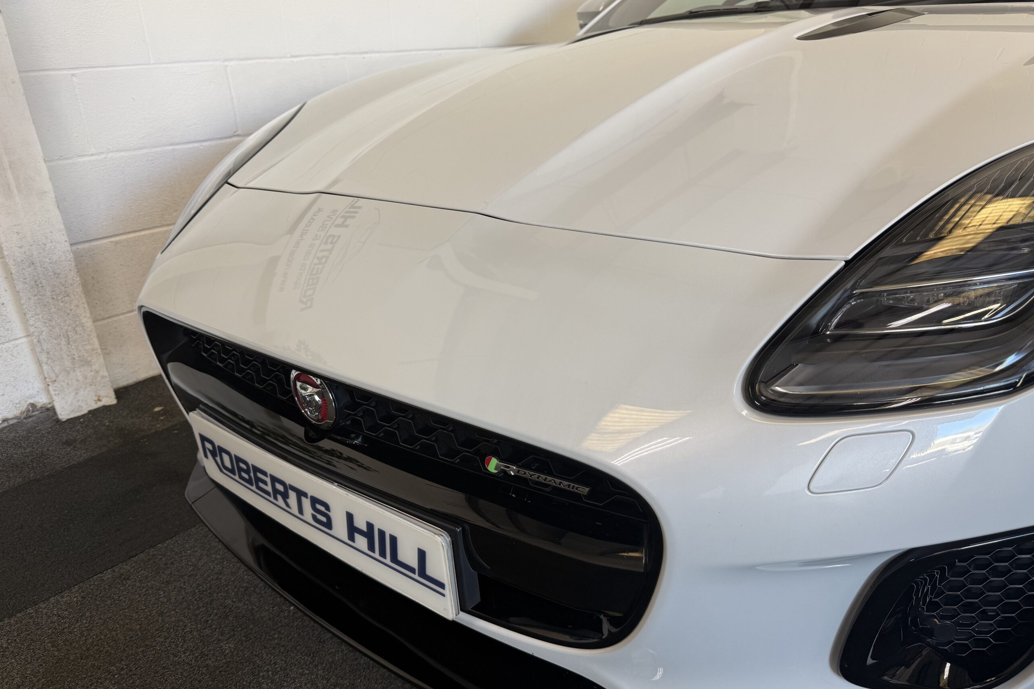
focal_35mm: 25
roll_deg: +3.2
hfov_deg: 71.5
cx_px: 517
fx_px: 718
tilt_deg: -21.9
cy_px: 358
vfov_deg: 51.3
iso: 80
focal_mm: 6.76
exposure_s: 1/100
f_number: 1.78
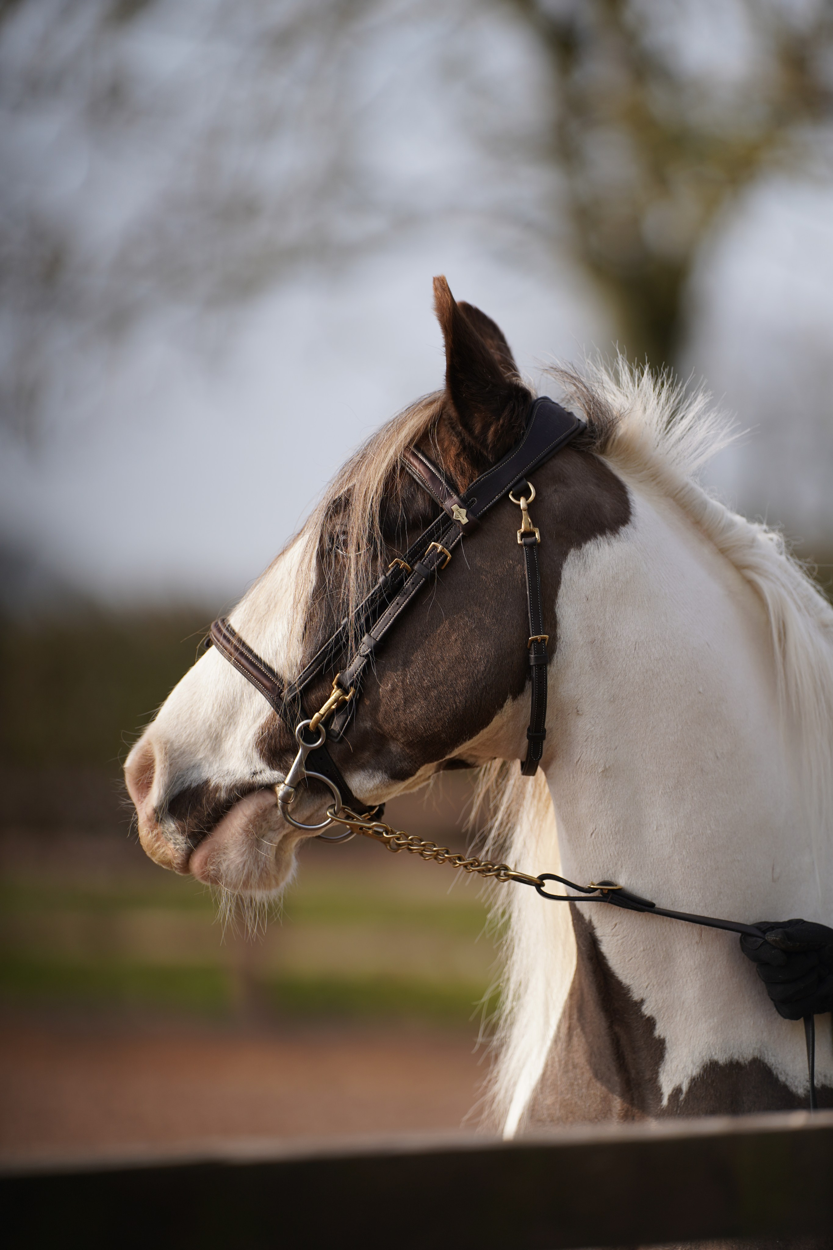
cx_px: 416
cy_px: 625
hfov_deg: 6.9
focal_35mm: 200
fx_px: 6941
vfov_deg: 10.3
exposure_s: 1/2500
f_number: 2
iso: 100
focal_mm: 200
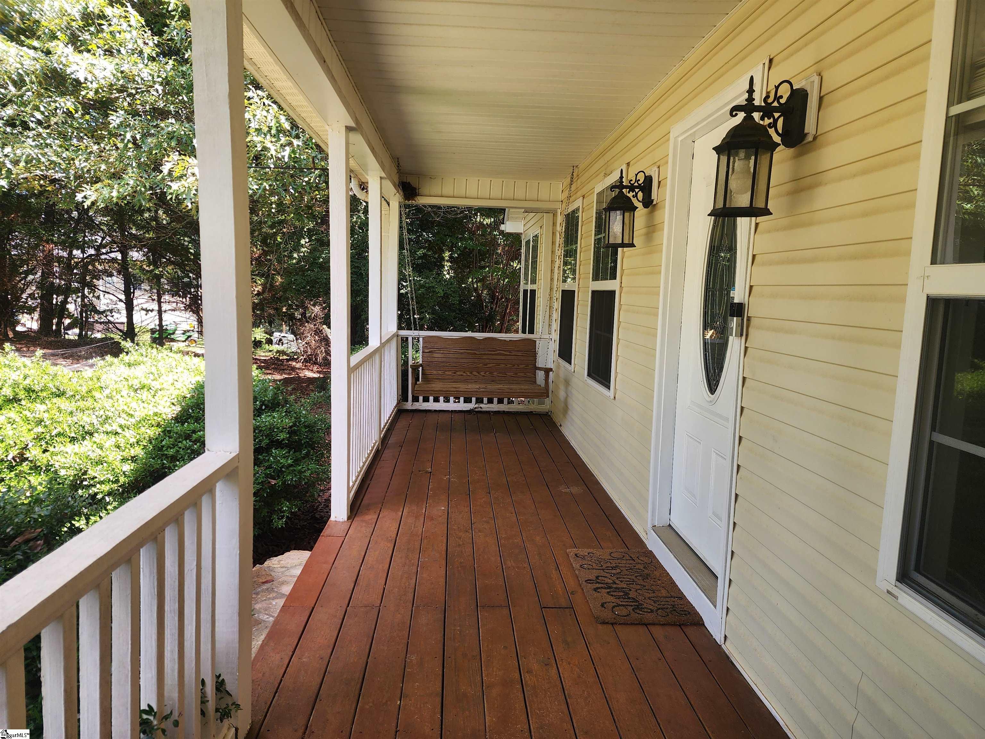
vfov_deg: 58.9
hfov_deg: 73.9
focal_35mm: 23
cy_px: 370
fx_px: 654
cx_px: 492
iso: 40
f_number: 1.8
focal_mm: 6.4
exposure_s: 1/180
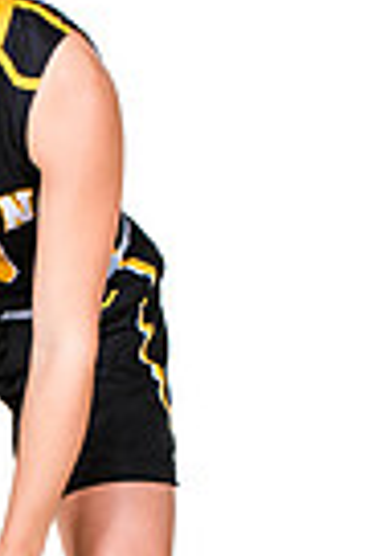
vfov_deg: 4.8
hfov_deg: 3.2
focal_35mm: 426
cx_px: -29
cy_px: 335
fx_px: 6586
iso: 200
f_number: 6.3
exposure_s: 1/160
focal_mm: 86
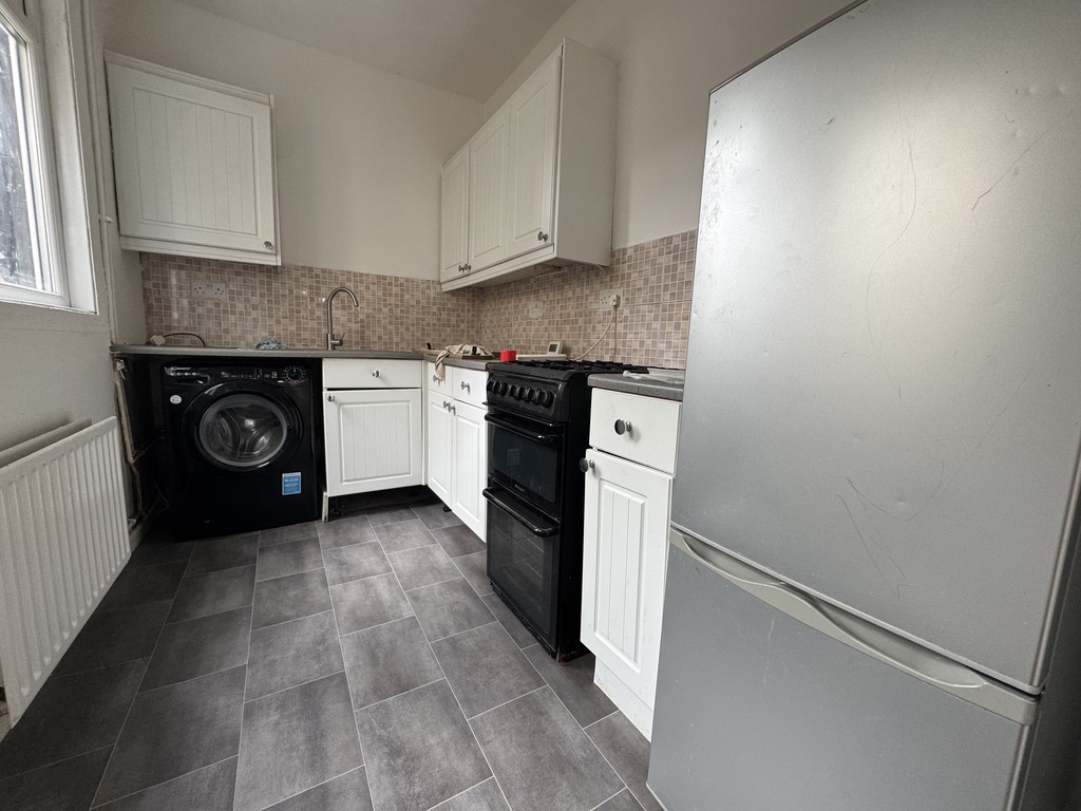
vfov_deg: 85.7
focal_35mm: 14
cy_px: 406
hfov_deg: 102.1
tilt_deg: -8.4
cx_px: 540
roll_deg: -1.9
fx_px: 437
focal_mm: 2.22
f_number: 2.2
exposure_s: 1/99
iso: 125
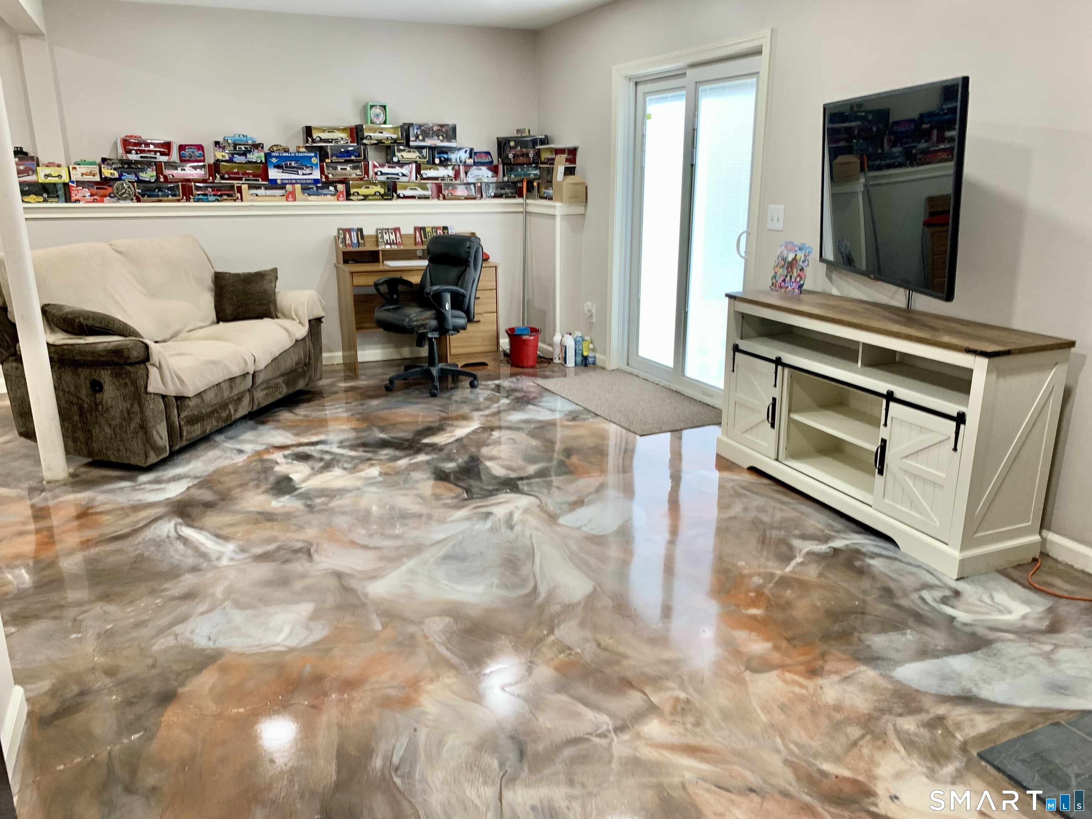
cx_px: 546
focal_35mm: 26
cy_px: 410
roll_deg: +0.4
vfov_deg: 53.1
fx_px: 820
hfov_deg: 67.3
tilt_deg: -16.6
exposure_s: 1/60
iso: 125
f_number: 1.8
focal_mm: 4.25
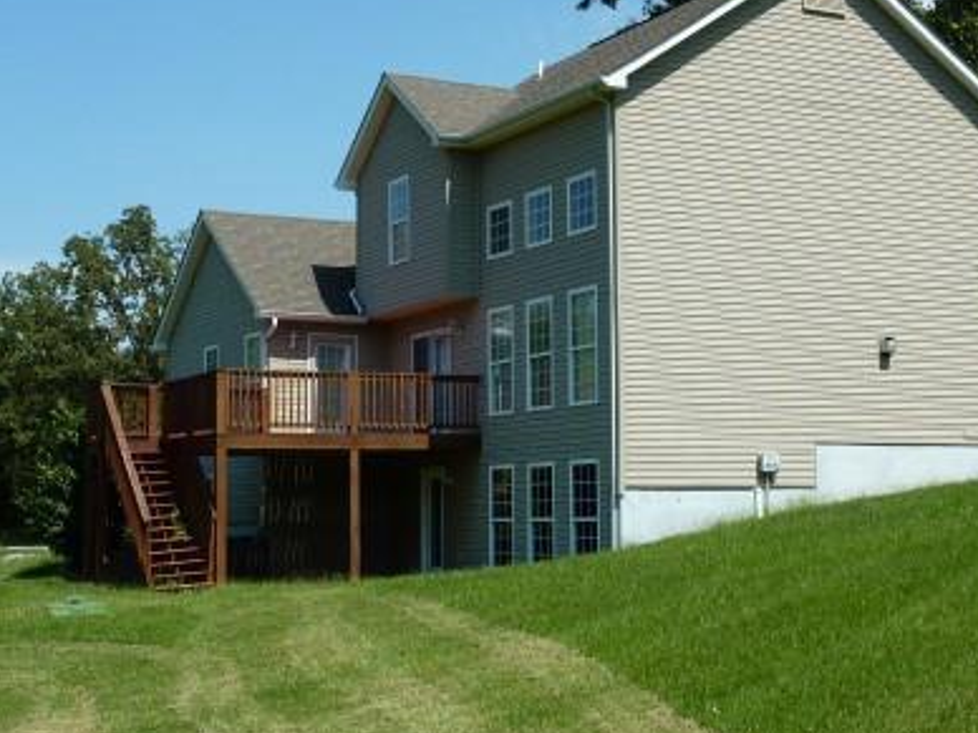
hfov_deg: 31.6
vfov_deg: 24.0
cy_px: 365
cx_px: 560
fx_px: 1723
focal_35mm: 61
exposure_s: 1/500
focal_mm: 6.1
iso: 80
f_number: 5
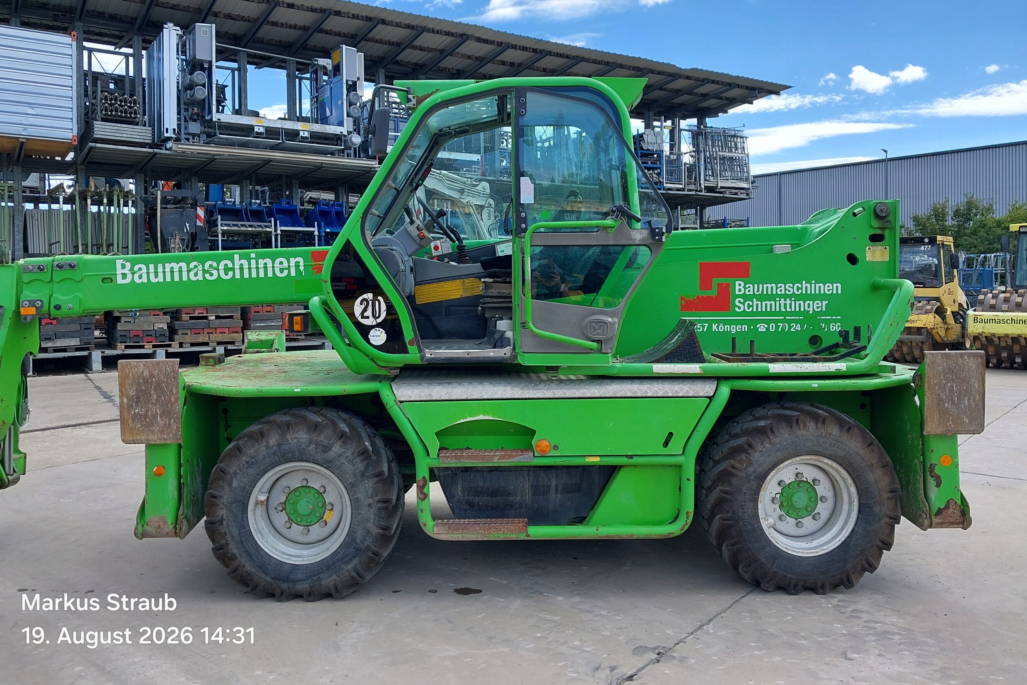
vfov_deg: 44.9
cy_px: 298
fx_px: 827
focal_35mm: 29
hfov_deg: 63.6
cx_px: 501
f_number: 1.8
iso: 20
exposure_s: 1/367
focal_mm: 4
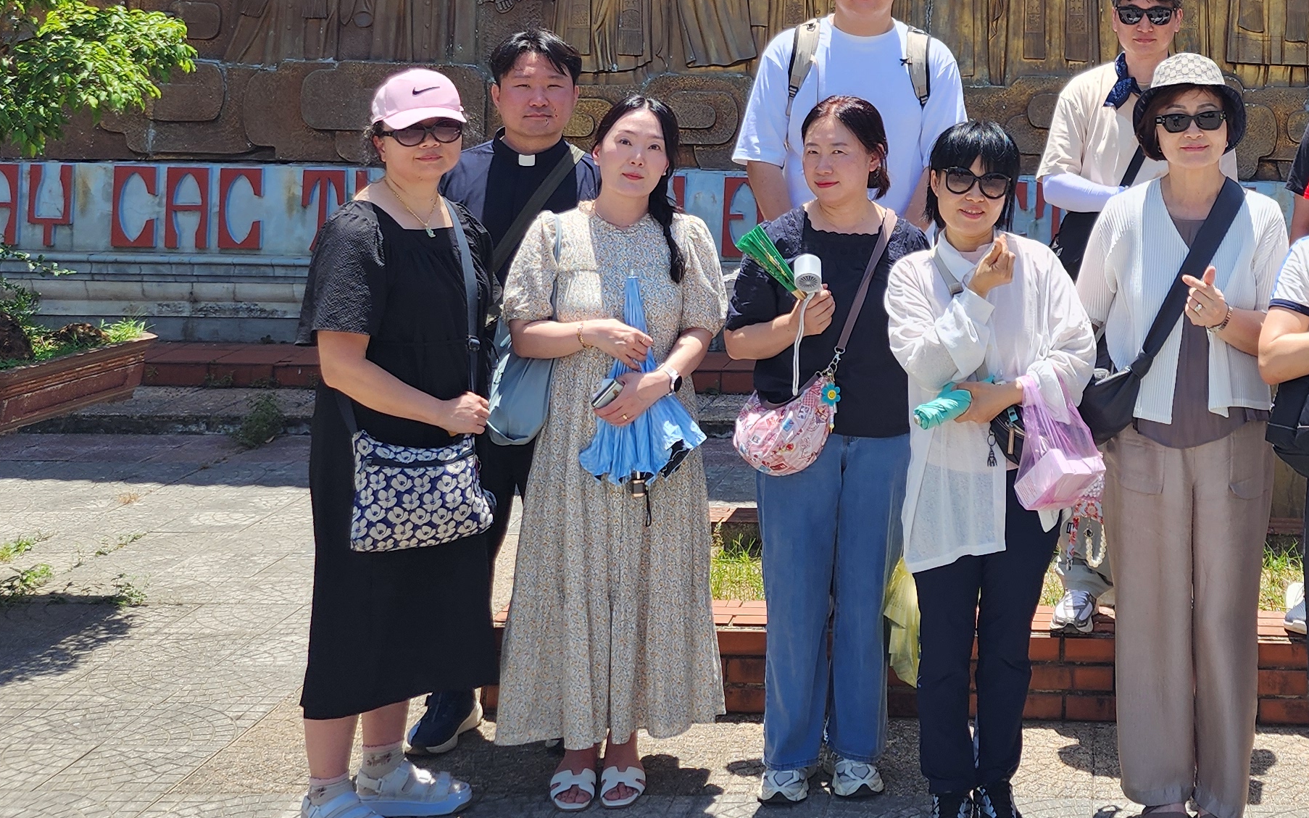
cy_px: -9
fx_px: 1927
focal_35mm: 54
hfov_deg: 35.8
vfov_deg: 23.0
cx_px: 1114
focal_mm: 6.4
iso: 12
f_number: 1.8
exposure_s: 1/504
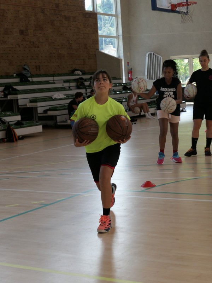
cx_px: 106
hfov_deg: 18.9
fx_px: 637
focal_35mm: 78
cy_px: 142
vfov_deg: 25.0
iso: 500
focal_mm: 26.4
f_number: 2.8
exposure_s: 1/500
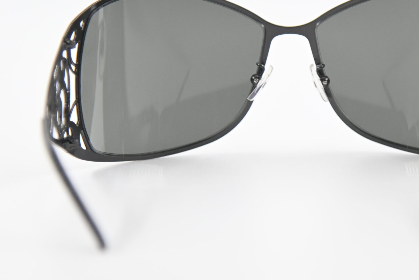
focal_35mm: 227
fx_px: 2642
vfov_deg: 6.1
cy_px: 108
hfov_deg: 9.1
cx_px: 277
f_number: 4
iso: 400
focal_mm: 98
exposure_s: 1/400
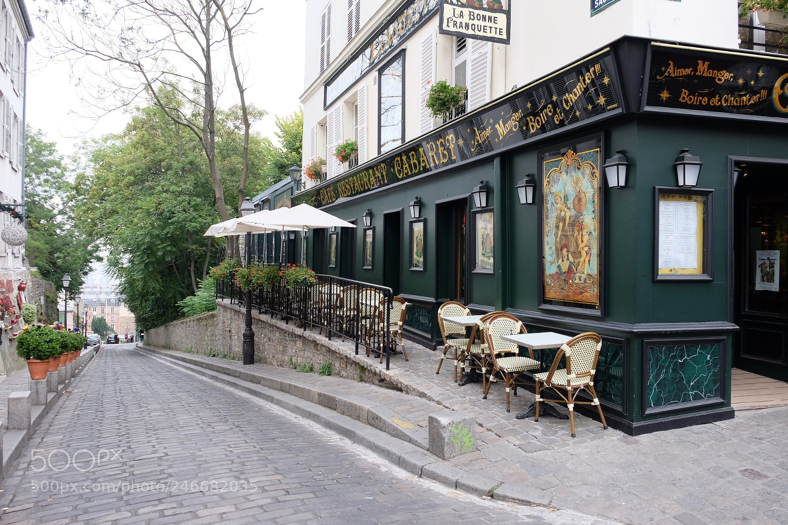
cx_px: 394
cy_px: 262
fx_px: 635
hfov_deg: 63.7
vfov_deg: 44.9
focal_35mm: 29
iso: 400
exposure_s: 1/75
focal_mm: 19
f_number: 6.4
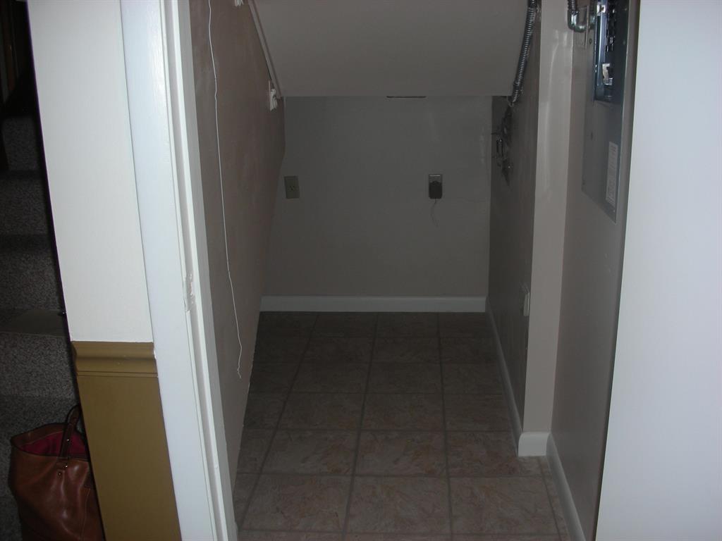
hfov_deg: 52.6
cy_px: 270
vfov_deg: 40.7
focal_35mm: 35
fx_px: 730
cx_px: 361
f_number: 3
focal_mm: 5.8
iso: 50
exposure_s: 1/60.1
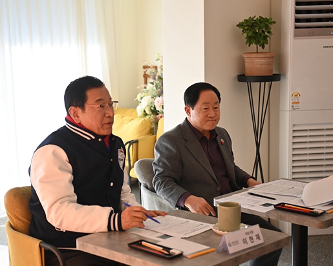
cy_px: 135
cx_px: 180
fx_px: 690
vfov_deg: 21.9
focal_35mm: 70
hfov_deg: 27.1
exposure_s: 1/250
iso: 280
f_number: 2.8
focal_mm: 60
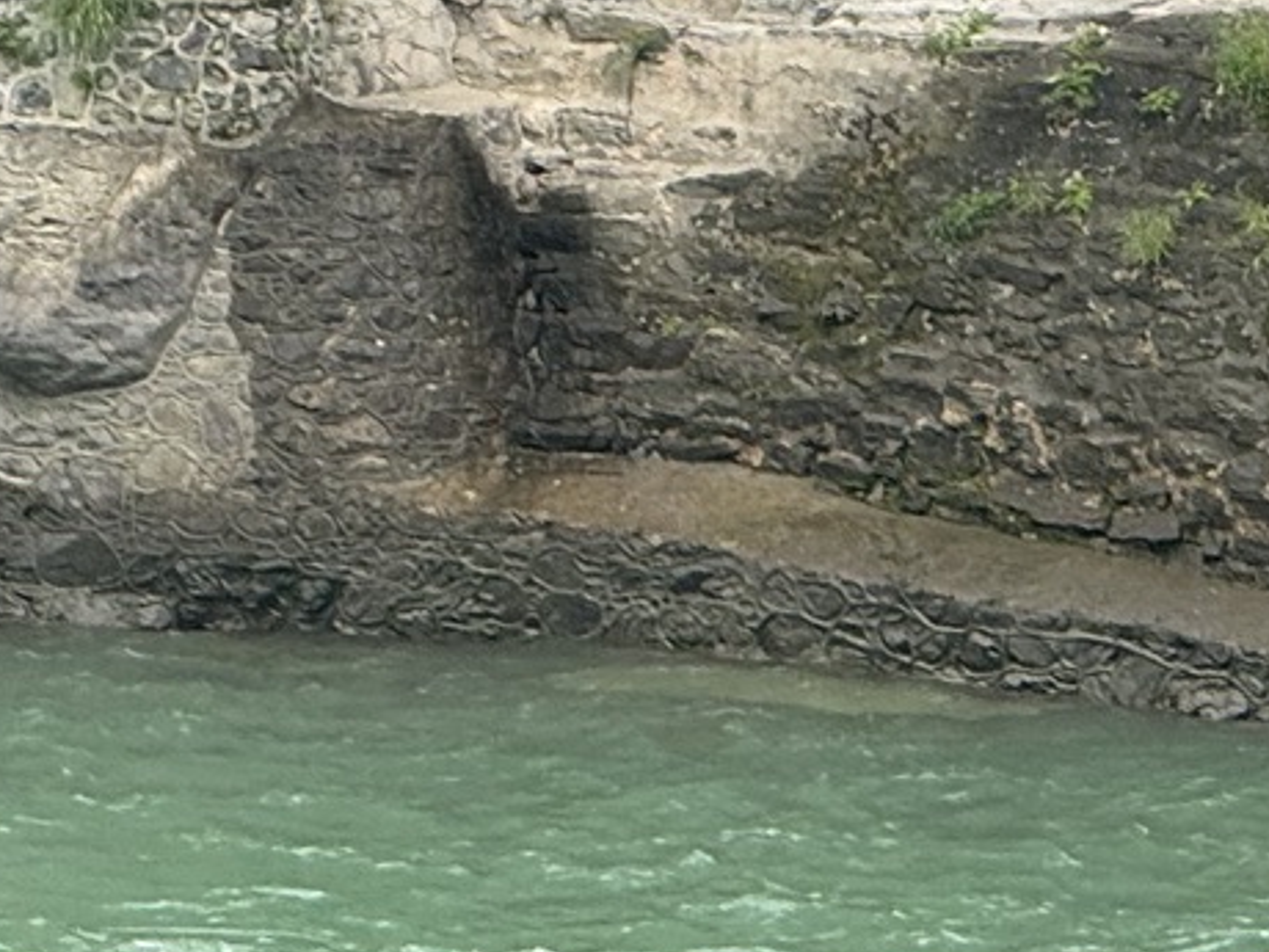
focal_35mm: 522
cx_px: 1437
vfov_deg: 2.8
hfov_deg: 3.8
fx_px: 19136
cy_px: -475
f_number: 2.8
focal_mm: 15.66
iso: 50
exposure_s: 1/162
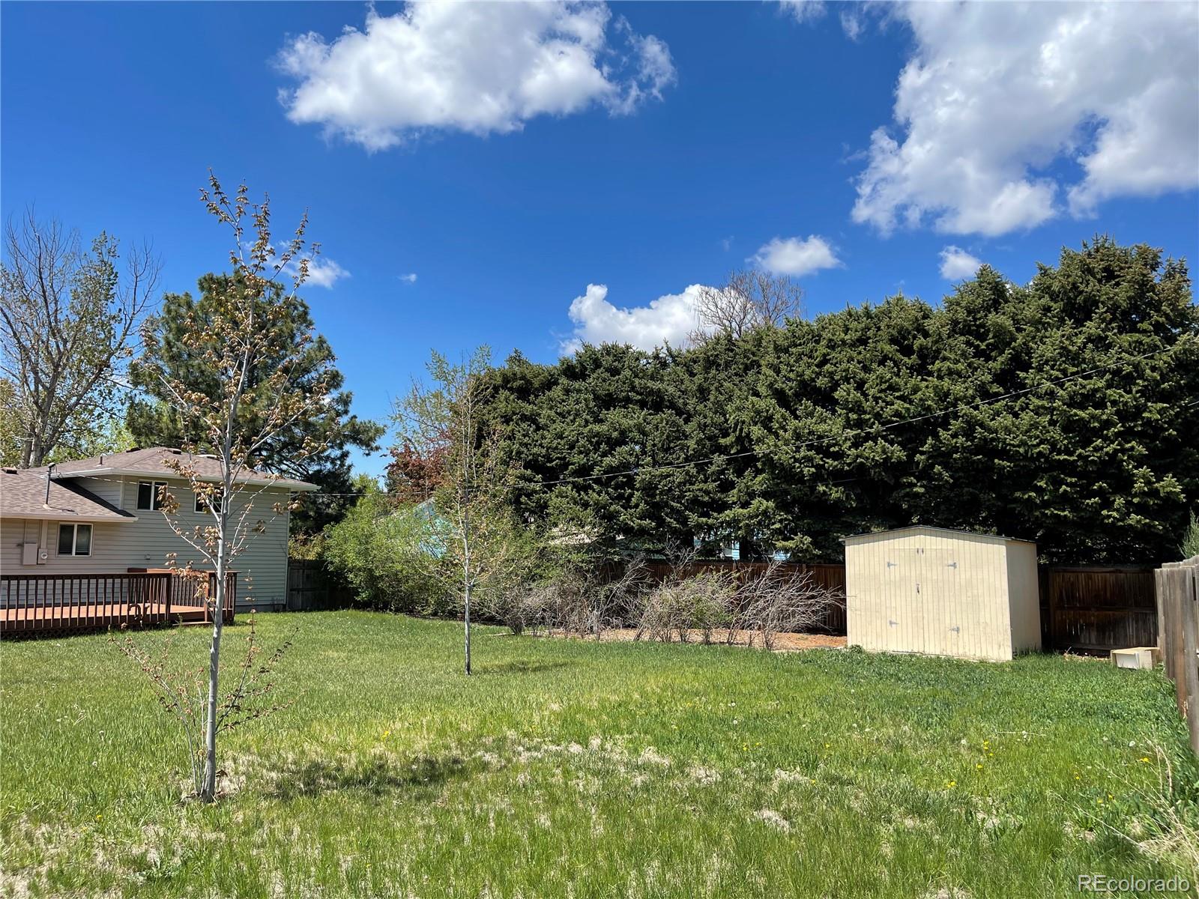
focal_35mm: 25
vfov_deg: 54.9
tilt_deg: +5.4
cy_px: 450
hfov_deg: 69.4
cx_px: 600
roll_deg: -0.4
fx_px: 866
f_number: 1.6
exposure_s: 1/2786
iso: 32
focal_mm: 5.1
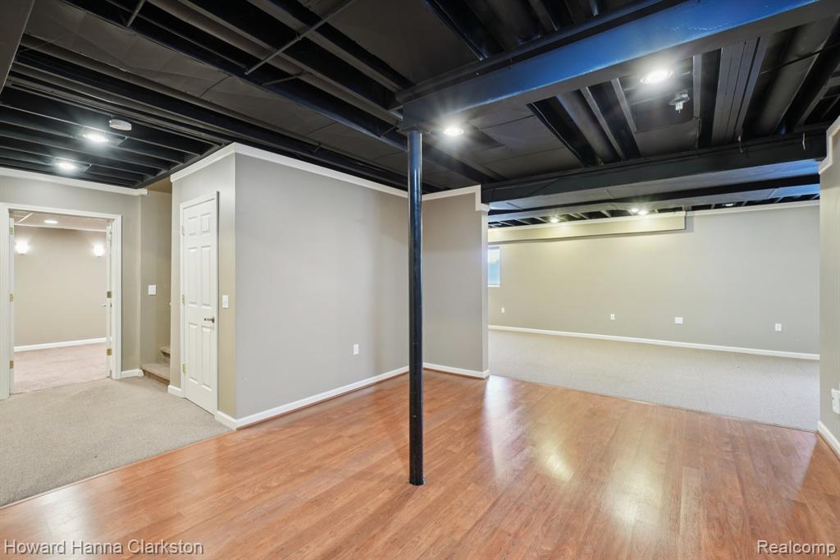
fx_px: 350
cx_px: 420
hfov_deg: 100.4
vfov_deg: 77.3
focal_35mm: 15
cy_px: 280
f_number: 8
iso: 400
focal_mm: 10
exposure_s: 1/3.33
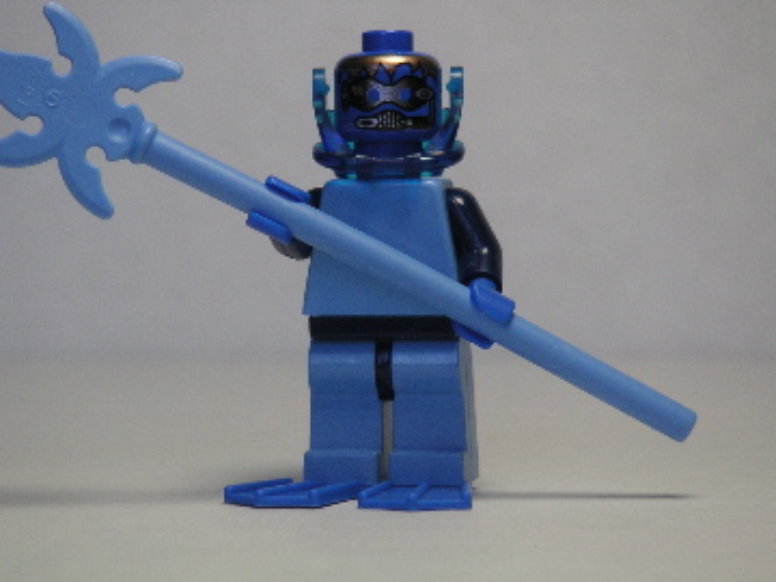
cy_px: 272
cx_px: 359
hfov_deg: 15.1
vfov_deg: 11.3
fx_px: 2937
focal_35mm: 131
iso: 80
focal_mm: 17.1
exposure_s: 1/111
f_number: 3.6
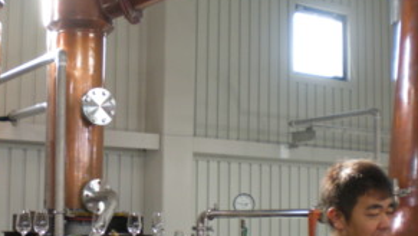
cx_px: 102
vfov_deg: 18.7
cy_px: 176
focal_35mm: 64
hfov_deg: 32.2
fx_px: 710
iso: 200
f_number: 3.1
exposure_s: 1/24.1
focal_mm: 6.3
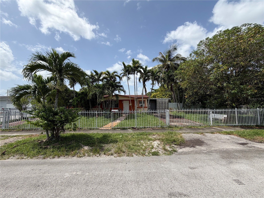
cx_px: 132
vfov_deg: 85.7
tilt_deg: +3.1
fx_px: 107
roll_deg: +0.4
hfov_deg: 102.1
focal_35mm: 14
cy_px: 99
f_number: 2.2
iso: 20
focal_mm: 2.22
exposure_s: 1/1001
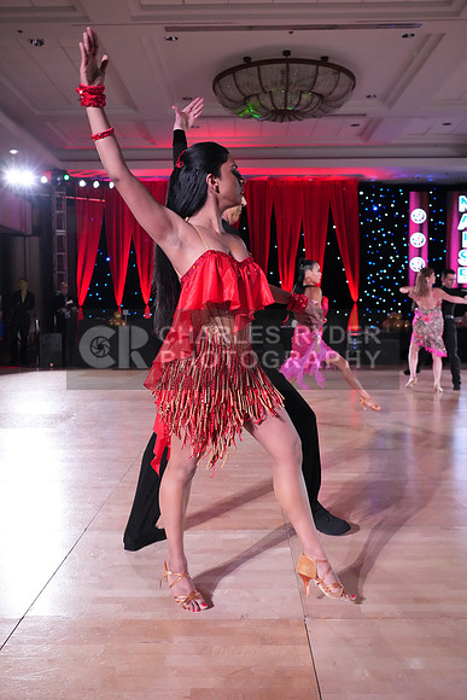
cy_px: 350
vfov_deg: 55.8
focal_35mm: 34
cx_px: 234
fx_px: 661
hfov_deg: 38.9
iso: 8000
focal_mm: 34
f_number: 5
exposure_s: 1/400
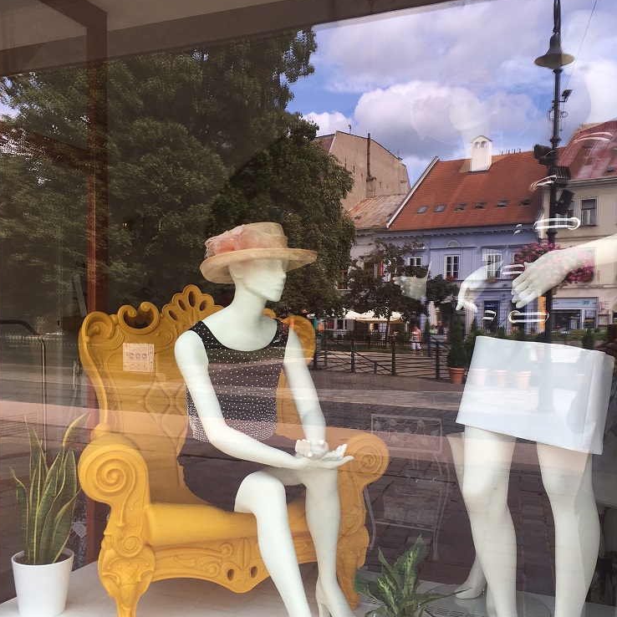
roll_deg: -1.7
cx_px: 305
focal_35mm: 35
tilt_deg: -2.3
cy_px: 356
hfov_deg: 47.2
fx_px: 706
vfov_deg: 47.1
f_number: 2.2
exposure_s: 1/202
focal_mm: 4.15
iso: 25
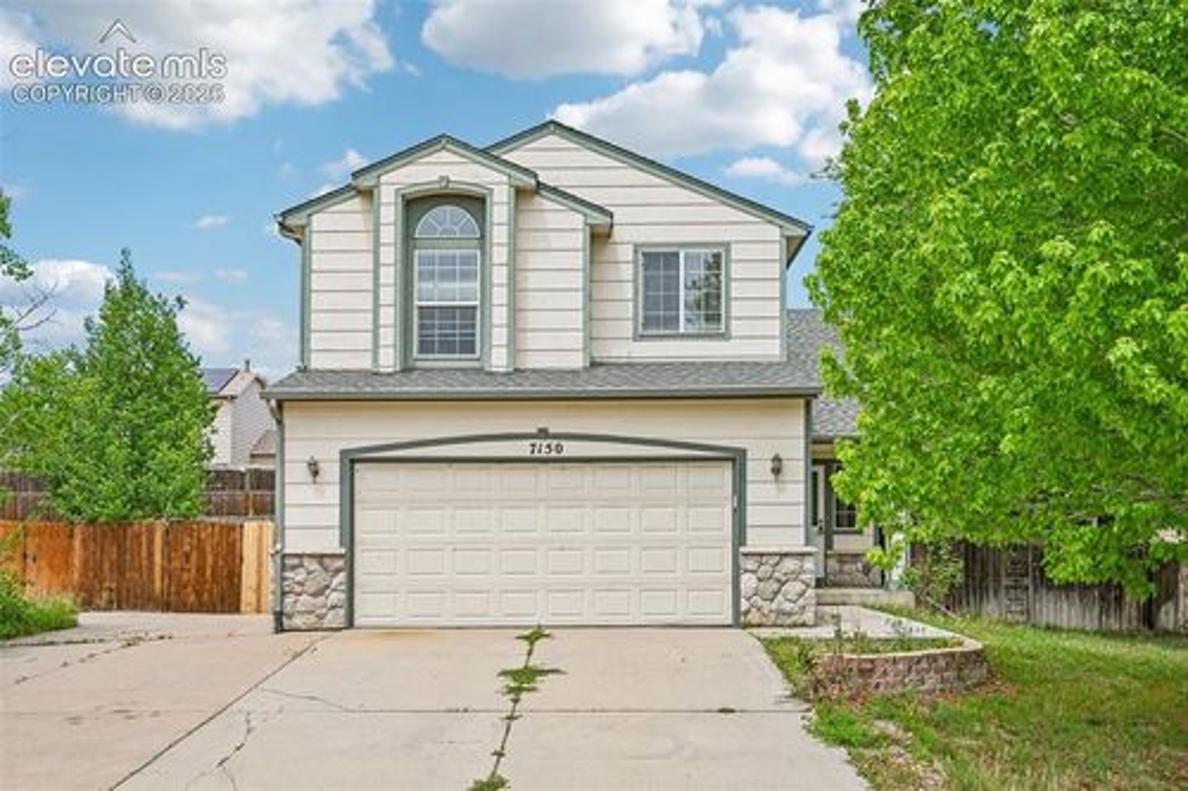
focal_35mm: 30
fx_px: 990
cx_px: 594
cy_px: 396
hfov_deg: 61.9
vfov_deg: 43.6
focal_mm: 30
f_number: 10
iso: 64
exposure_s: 1/100
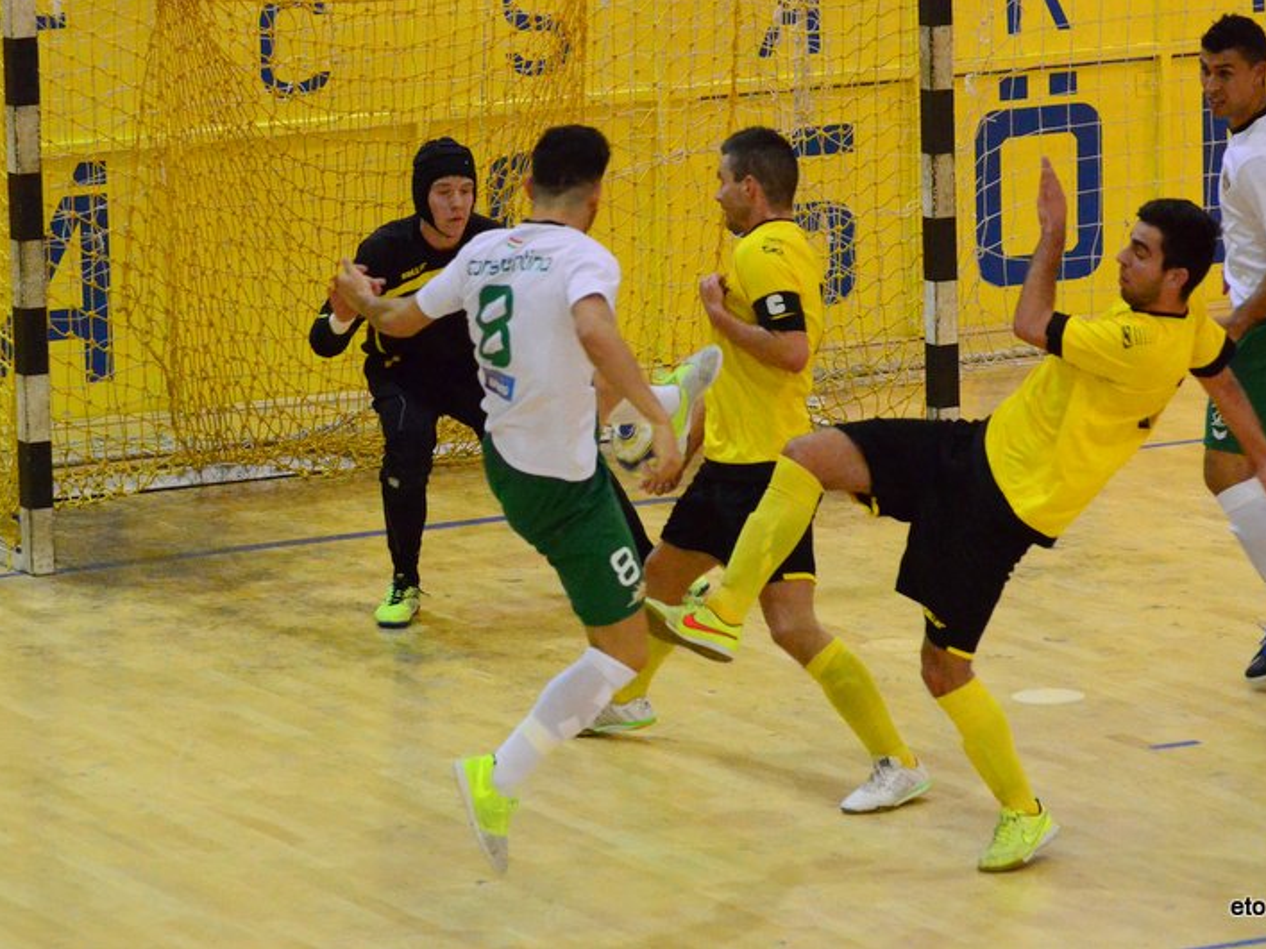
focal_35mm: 189
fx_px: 6912
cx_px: 622
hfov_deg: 10.5
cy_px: 474
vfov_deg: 7.9
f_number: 4.8
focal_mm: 116
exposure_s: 1/400
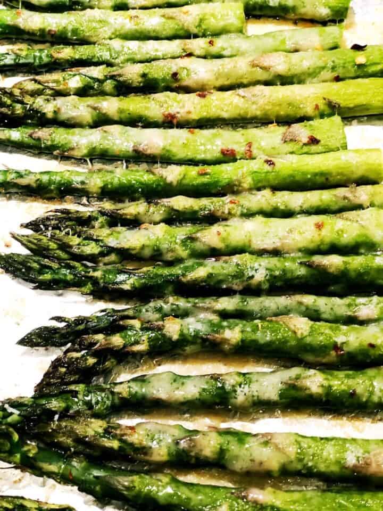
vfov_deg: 33.8
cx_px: 192
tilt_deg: -68.4
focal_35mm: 57
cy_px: 256
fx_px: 841
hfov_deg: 25.7
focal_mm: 6.6
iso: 125
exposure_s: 1/30
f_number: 2.8
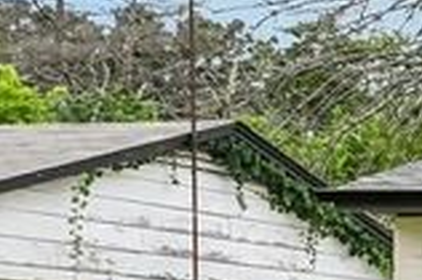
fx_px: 1522
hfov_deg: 10.1
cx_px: 1362
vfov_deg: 10.3
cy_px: 377
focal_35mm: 130
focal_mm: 20
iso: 400
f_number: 8
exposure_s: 1/1250
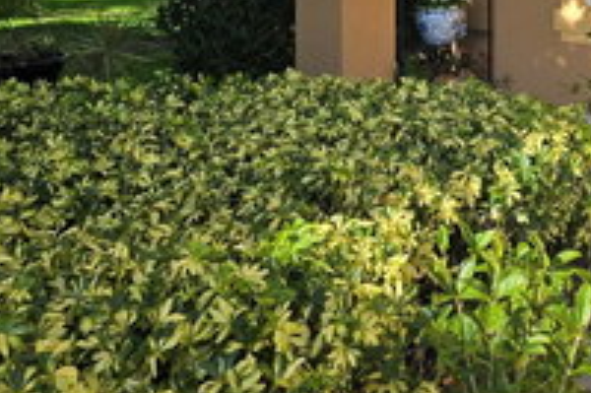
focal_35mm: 51
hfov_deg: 36.5
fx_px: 837
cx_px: 530
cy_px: -41
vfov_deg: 24.6
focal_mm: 6.3
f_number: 1.7
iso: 12
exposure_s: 1/636
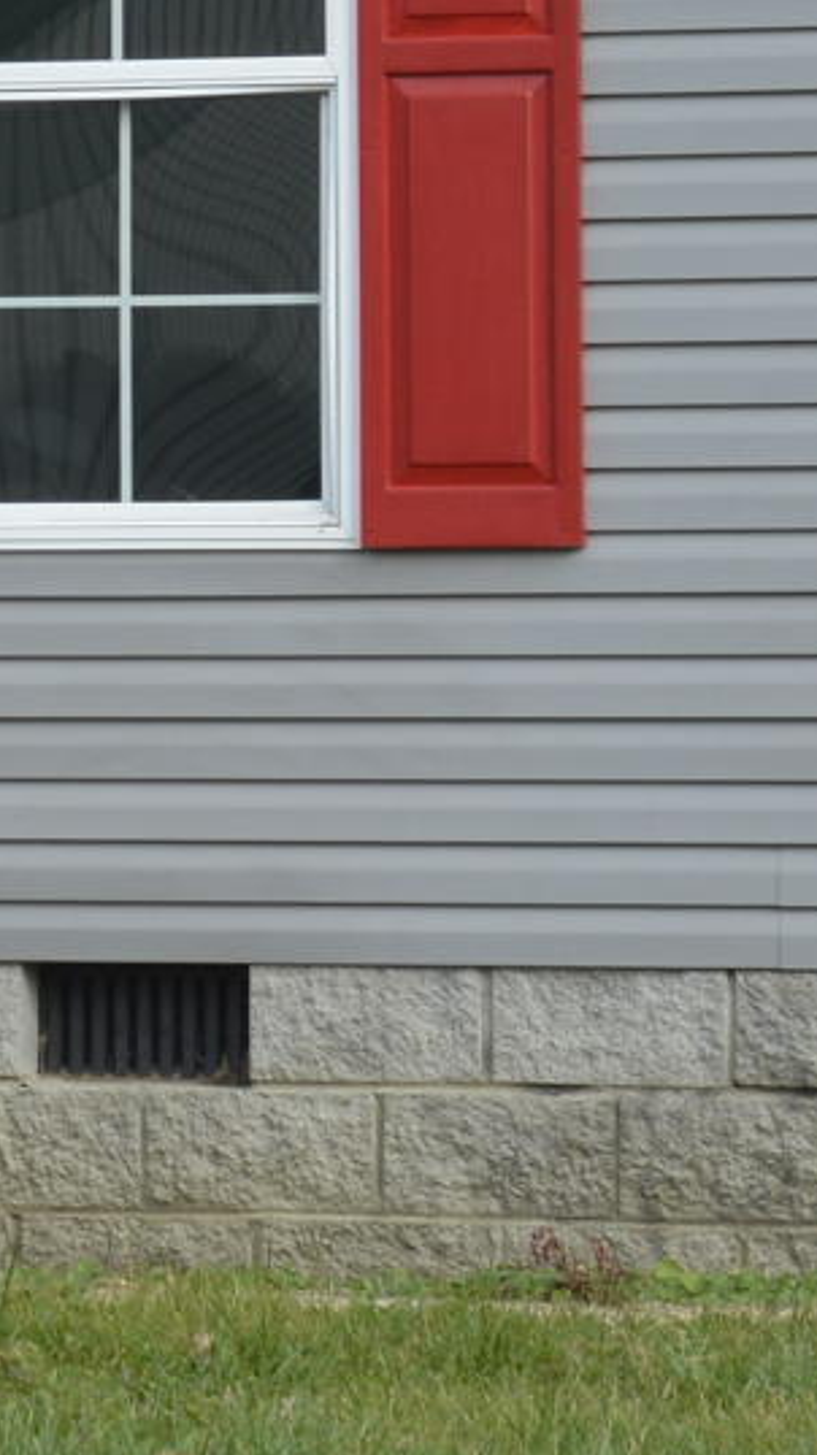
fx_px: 11839
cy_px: 78
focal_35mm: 307
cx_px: -2140
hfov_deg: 3.8
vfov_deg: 7.0
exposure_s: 1/250
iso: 180
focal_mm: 35
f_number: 8
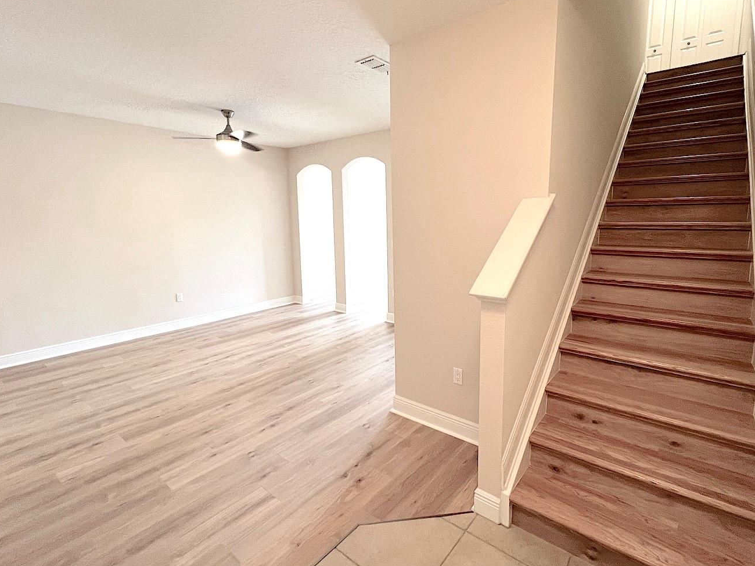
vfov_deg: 78.1
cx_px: 411
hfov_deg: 94.3
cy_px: 270
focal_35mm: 16
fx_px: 349
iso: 160
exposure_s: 1/60
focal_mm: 1.57
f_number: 1.8
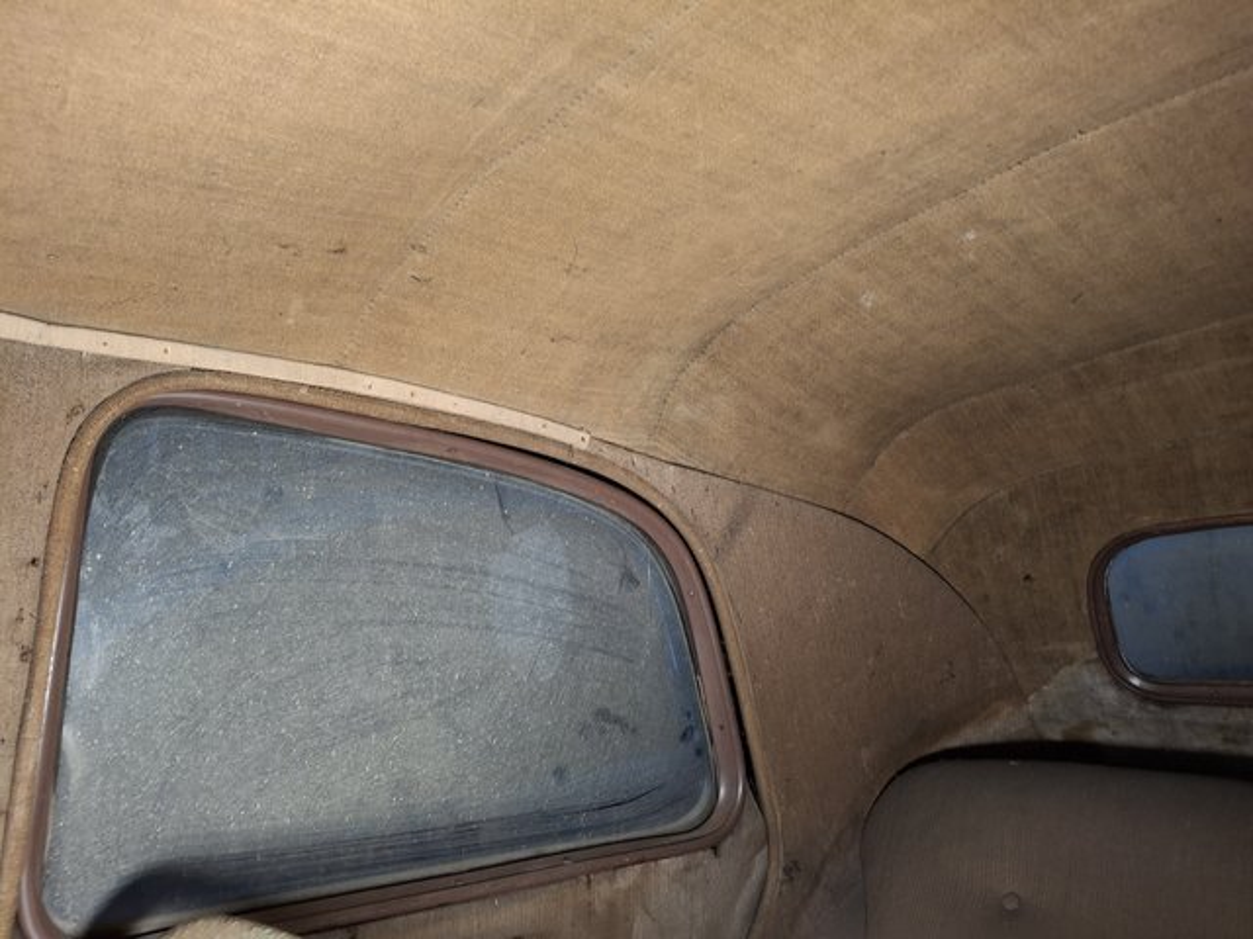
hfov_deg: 69.4
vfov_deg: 54.9
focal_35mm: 25
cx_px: 626
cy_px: 470
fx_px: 905
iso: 320
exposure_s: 1/25
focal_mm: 4.69
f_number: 1.8
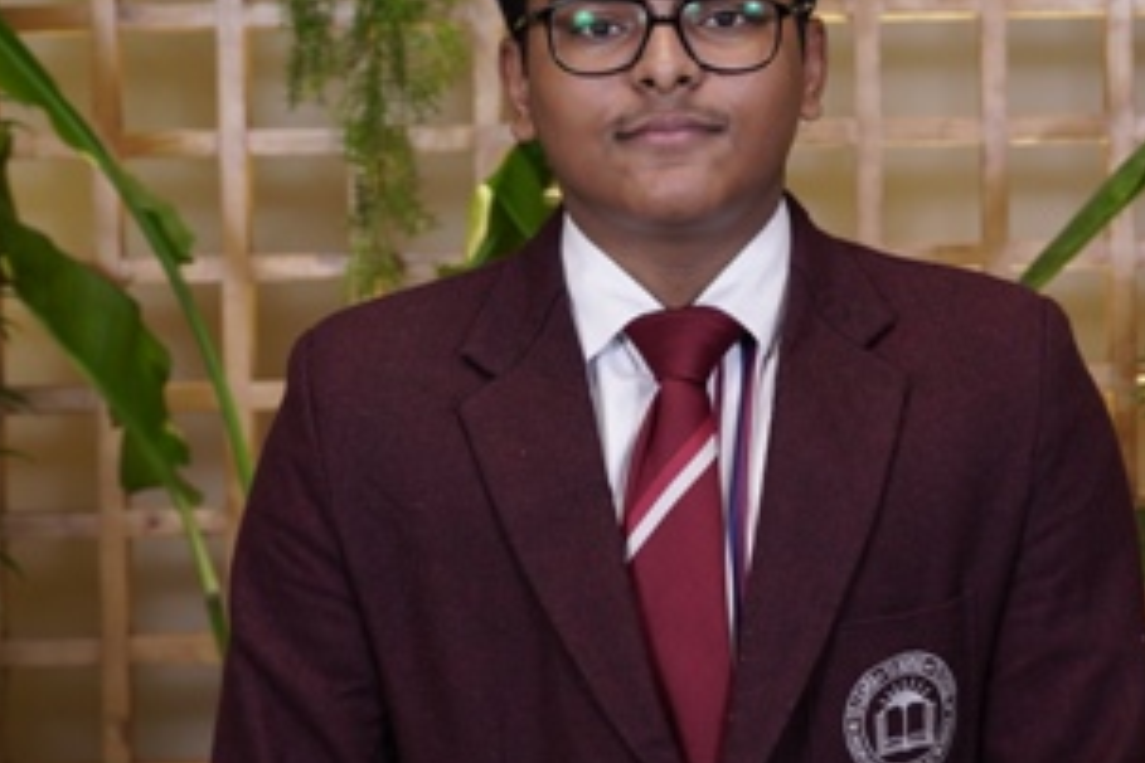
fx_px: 3149
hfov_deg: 20.5
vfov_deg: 13.8
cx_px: 767
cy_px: 259
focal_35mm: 99
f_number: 4.5
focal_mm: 45
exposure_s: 1/80
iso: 320
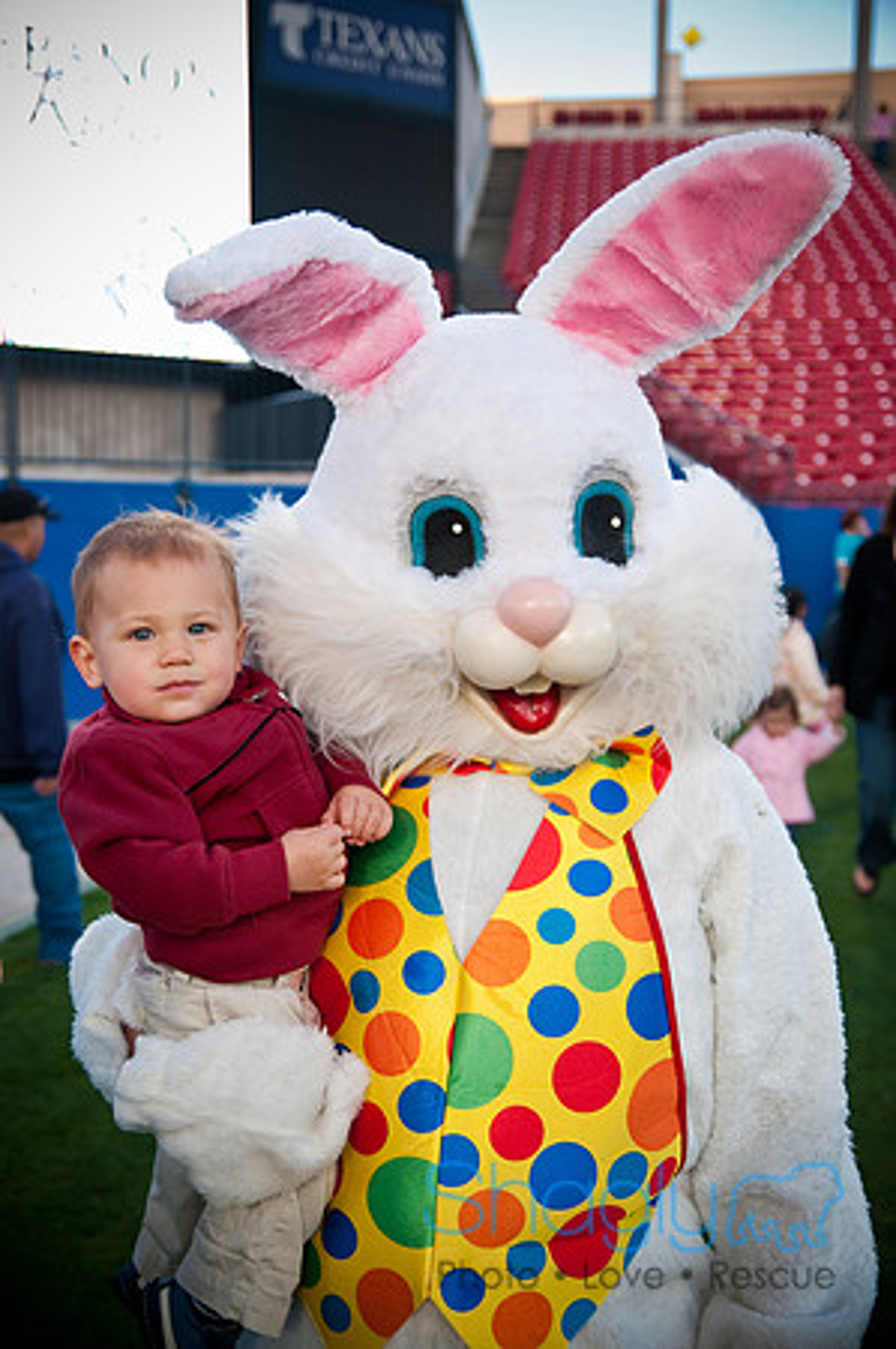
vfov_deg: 38.9
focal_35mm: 51
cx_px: 448
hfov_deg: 26.4
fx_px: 1908
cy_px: 674
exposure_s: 1/125
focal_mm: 34
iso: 320
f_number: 3.2
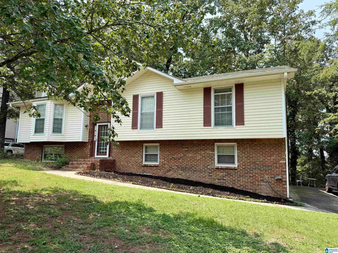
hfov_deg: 71.6
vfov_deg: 56.8
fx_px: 234
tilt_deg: +8.3
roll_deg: -0.8
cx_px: 169
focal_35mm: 24
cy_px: 126
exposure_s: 1/1689
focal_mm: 6.76
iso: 80
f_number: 1.78
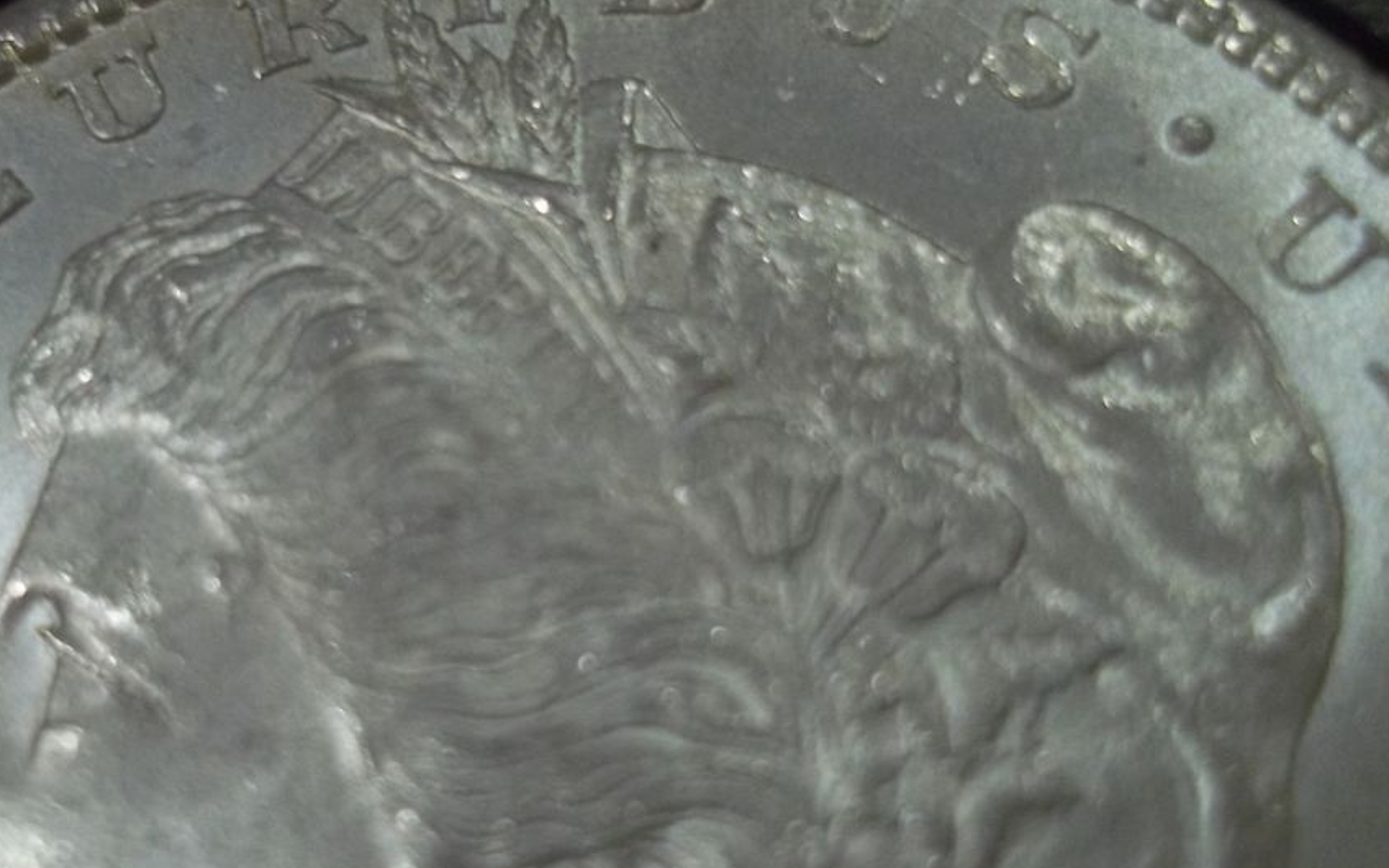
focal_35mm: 60
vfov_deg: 21.6
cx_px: 530
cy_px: 441
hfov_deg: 33.9
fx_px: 2271
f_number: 3.1
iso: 92
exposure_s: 1/30
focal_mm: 6.5
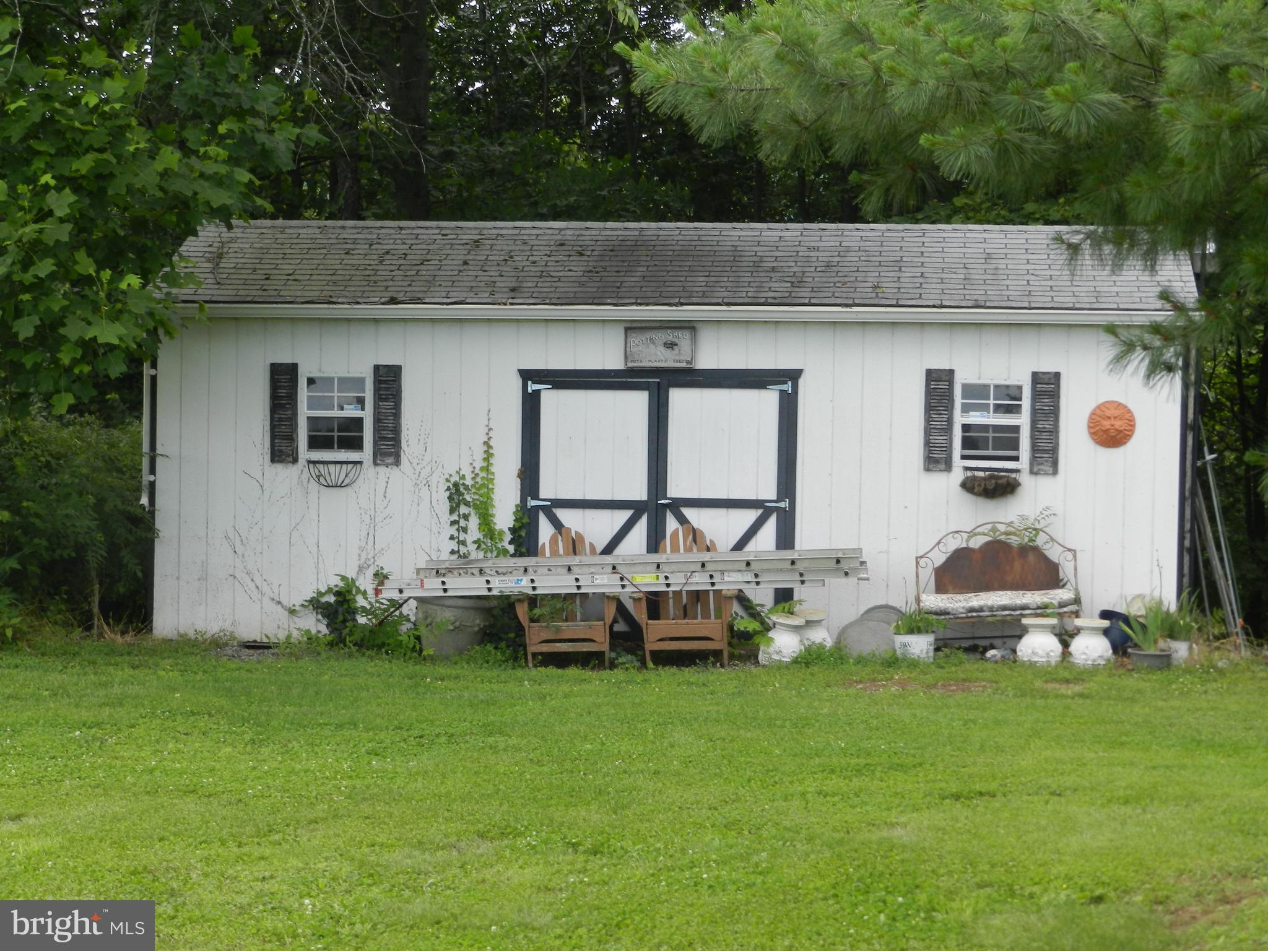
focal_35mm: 84
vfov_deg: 17.6
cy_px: 476
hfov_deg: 23.3
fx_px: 3077
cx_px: 634
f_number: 4.4
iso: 160
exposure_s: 1/250
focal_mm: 14.9
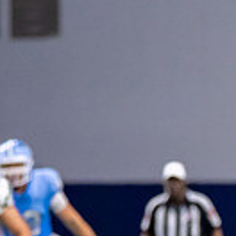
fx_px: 4967
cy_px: 362
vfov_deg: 2.7
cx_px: 385
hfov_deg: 2.7
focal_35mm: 644
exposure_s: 1/1000
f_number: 2.8
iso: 1600
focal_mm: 106
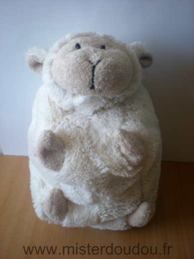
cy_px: 130
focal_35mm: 38
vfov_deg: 49.0
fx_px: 284
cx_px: 97
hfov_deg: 37.7
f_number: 3.1
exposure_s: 1/33.7
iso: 64
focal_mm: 6.3
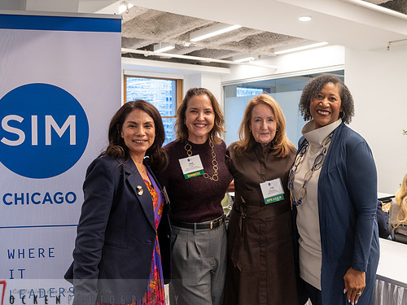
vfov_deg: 40.7
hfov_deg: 52.3
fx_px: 412
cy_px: 141
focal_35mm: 35
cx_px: 245
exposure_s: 1/80
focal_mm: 27
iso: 1600
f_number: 4
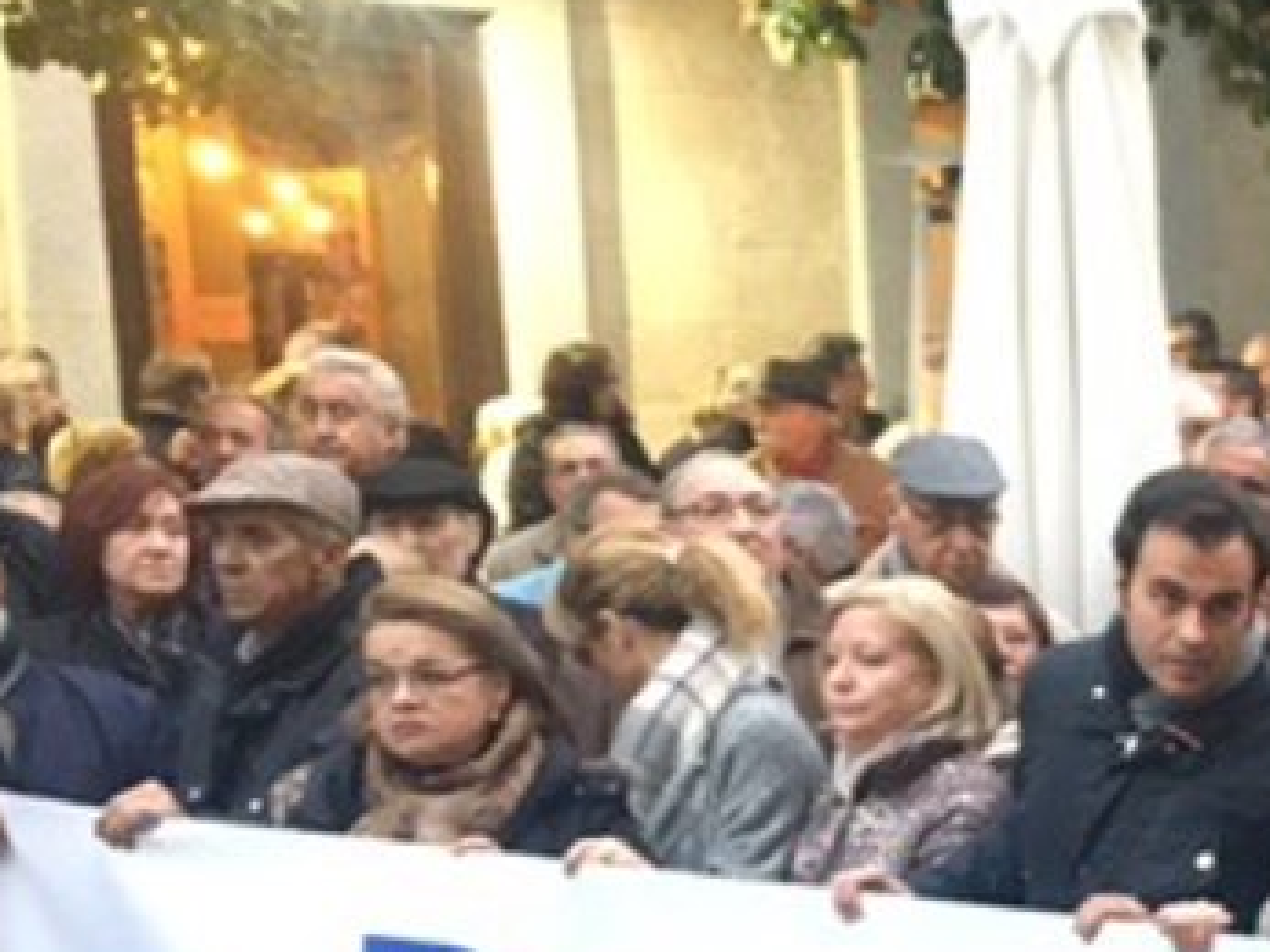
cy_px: 1001
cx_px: 1764
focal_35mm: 82
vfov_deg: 17.5
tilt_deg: -12.1
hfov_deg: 21.1
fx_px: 3007
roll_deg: -1.3
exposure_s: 1/25
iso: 200
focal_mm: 4.15
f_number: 2.2
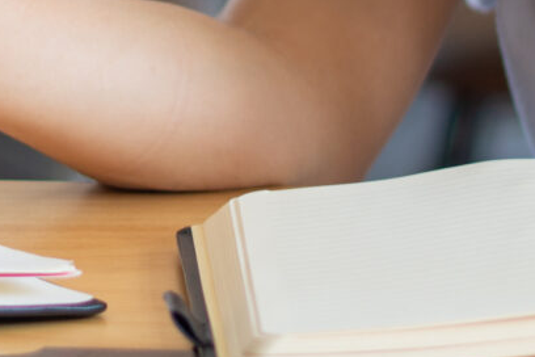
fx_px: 5409
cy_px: -510
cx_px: -80
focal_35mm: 364
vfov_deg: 3.7
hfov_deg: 5.6
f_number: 2.5
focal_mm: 58
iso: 100
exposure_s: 1/125
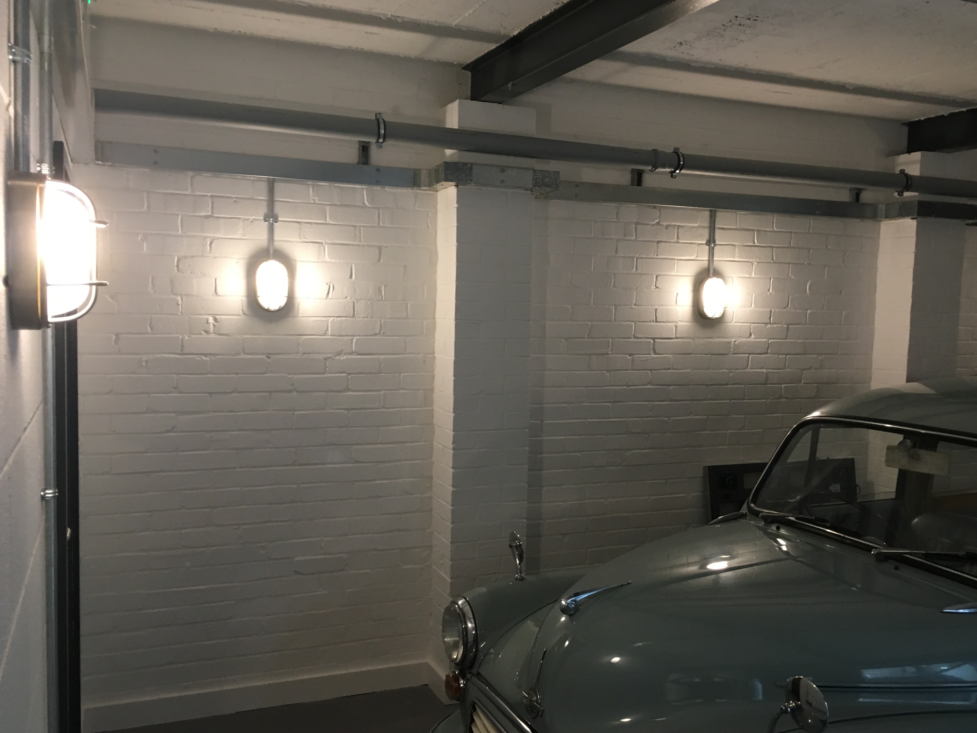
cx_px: 521
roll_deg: -0.9
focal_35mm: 32
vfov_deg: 44.2
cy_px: 376
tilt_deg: -4.3
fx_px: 903
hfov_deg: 56.8
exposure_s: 1/33
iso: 160
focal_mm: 4.15
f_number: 2.2
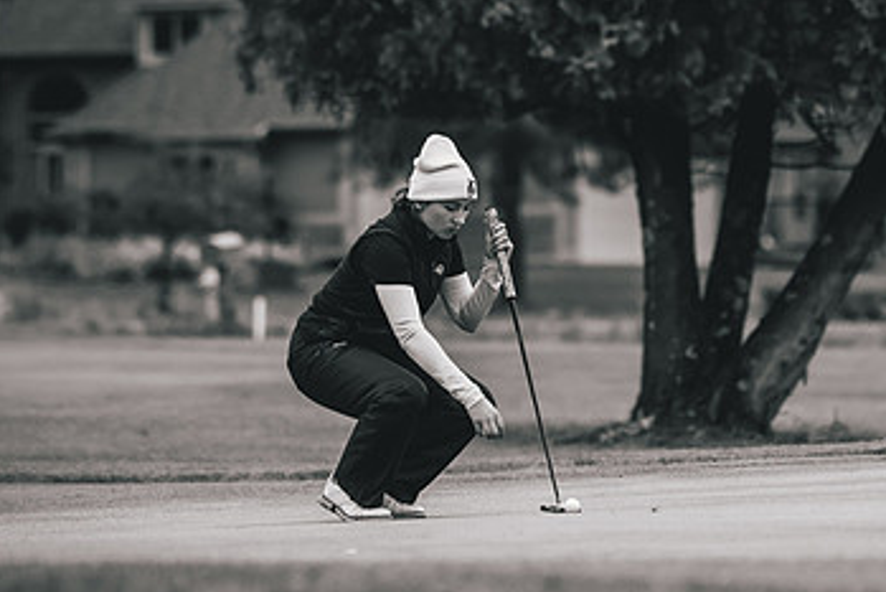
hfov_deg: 5.5
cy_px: 281
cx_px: 424
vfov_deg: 3.7
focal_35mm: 375
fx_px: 9233
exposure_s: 1/1250
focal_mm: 150
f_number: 2.8
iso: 800
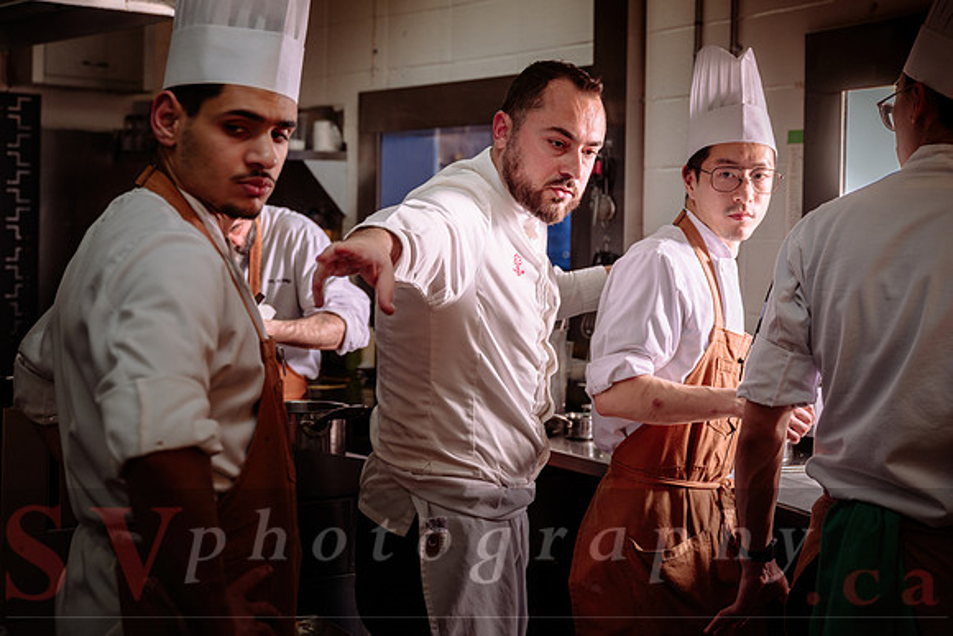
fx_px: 1495
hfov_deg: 35.3
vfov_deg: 24.0
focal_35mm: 56
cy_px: 284
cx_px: 426
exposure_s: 1/100
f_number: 4
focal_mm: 51
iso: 100
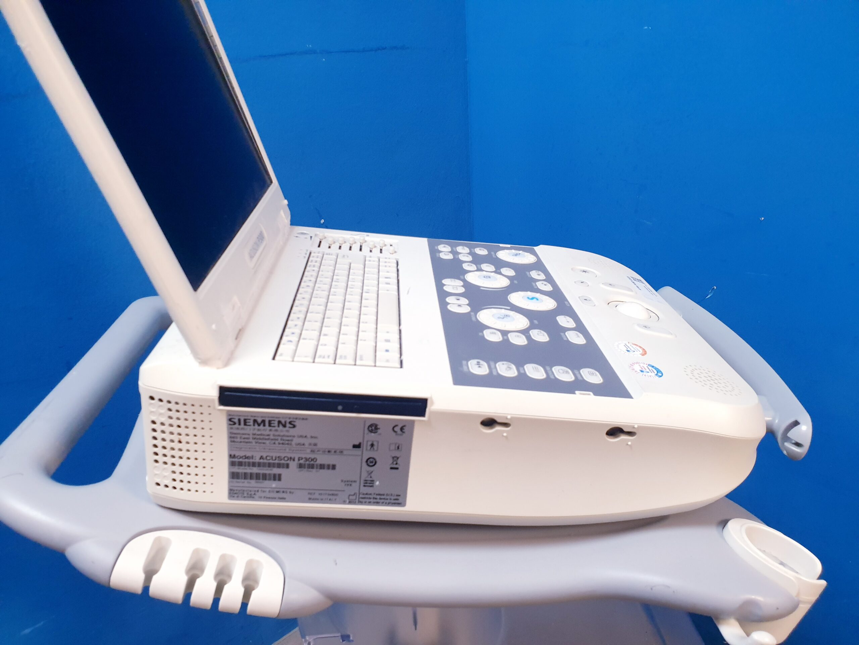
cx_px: 430
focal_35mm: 26
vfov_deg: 53.1
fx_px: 645
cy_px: 322
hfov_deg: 67.3
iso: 250
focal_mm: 4.3
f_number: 2.4
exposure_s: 1/50
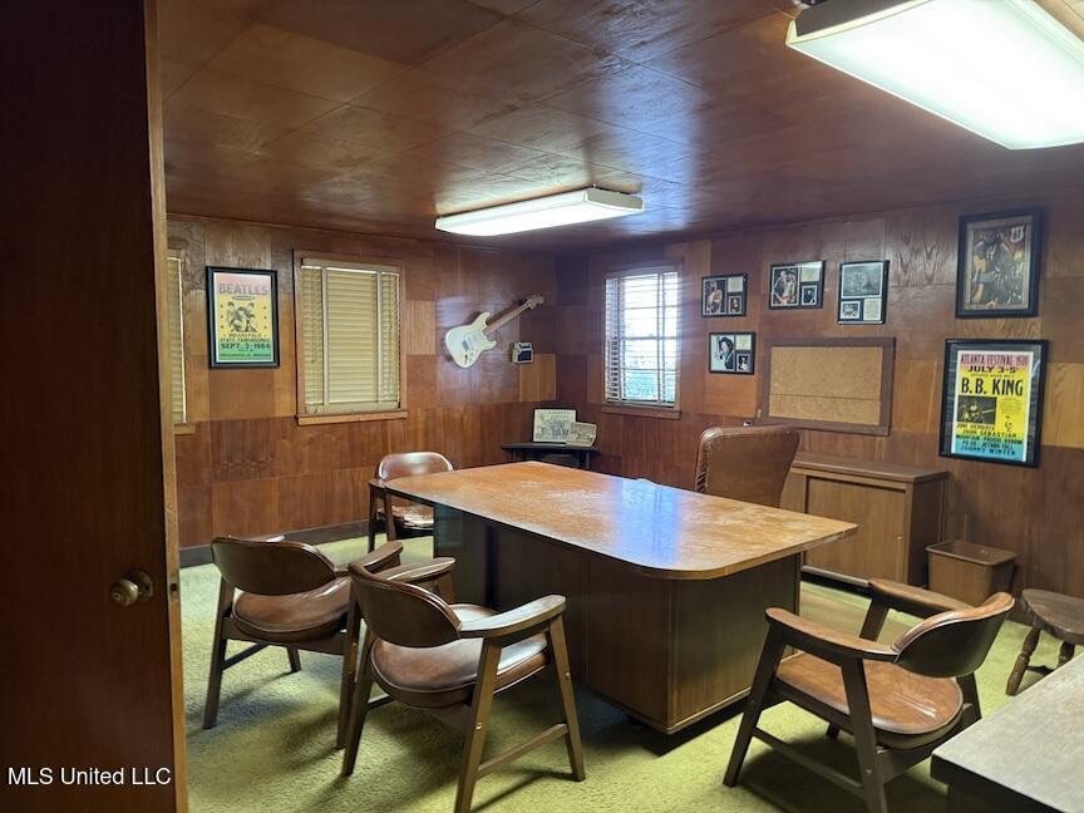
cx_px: 542
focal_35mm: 24
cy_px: 406
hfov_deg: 71.6
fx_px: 752
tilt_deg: -4.9
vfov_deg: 56.8
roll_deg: +0.7
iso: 640
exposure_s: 1/40
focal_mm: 6.76
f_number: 1.78
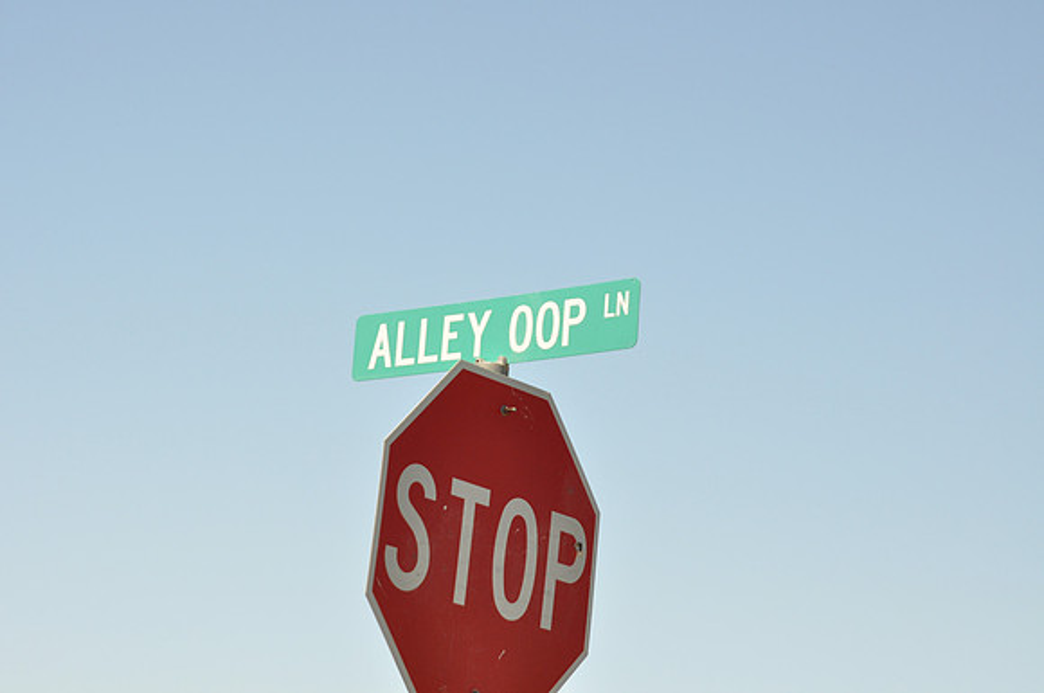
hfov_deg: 19.5
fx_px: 3041
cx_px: 522
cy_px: 346
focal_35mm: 105
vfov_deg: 13.0
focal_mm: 70
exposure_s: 1/400
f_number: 5
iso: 400
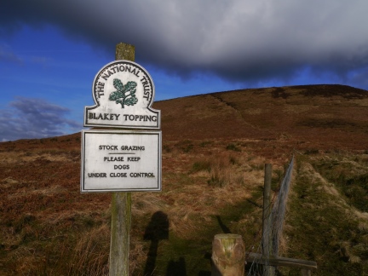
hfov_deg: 63.4
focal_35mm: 28
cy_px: 138
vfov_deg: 49.7
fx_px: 298
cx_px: 184
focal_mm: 14
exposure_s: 1/800
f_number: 9
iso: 160
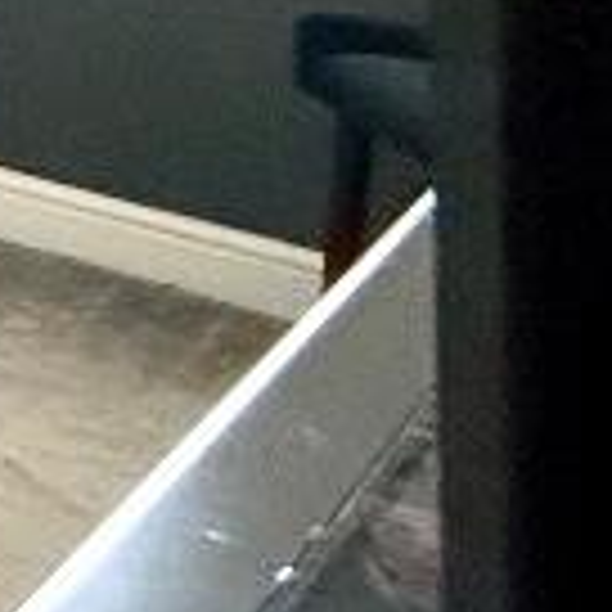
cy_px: -490
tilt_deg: -1.7
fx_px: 1860
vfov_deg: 15.9
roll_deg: -0.3
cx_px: -1652
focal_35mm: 93
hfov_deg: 9.0
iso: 320
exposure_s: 1/77
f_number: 2.2
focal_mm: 2.22
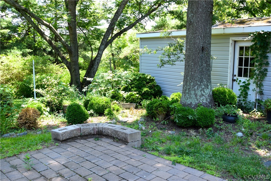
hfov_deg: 57.2
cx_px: 136
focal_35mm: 33
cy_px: 90
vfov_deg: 40.0
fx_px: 248
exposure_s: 1/160
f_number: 6.3
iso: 400
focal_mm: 22
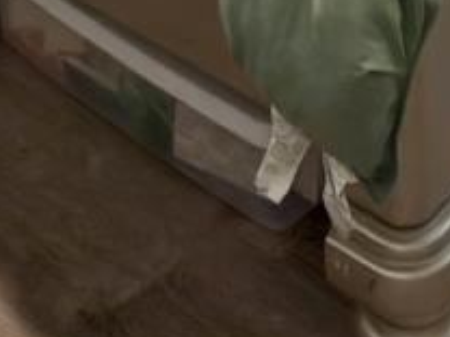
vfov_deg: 9.5
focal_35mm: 101
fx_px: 1313
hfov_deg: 19.1
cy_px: -803
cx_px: 402
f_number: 2.2
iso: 64
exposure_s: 1/30
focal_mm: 2.22
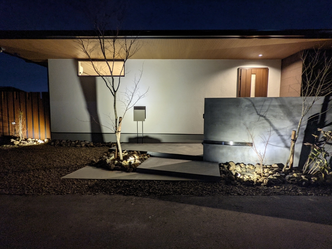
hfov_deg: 94.5
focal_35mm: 16
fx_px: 153
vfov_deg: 78.1
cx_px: 166
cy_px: 124
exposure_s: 1/7.52
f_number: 2.2
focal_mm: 2.22
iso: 167
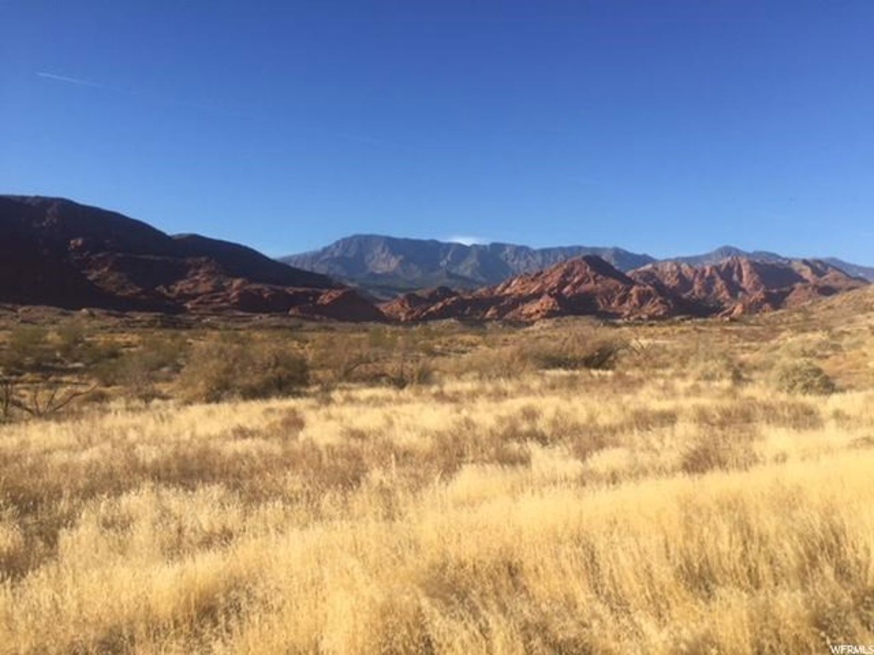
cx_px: 437
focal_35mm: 29
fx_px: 732
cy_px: 328
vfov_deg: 48.2
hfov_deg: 61.7
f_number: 2.2
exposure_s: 1/1582
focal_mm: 4.15
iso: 32
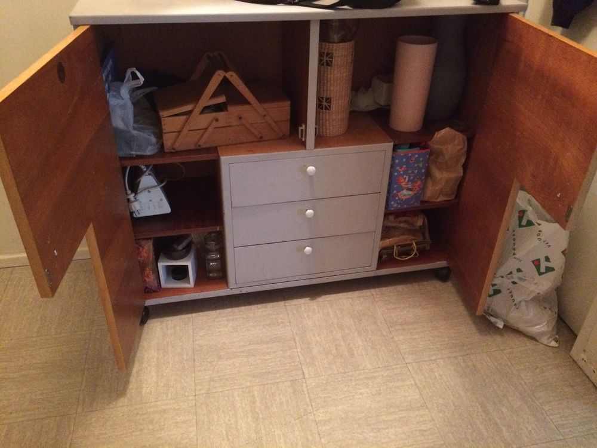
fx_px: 500
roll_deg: -2.0
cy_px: 224
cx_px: 298
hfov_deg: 61.7
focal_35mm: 29
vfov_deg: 48.2
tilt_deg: -32.7
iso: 500
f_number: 2.2
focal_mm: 4.15
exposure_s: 1/17
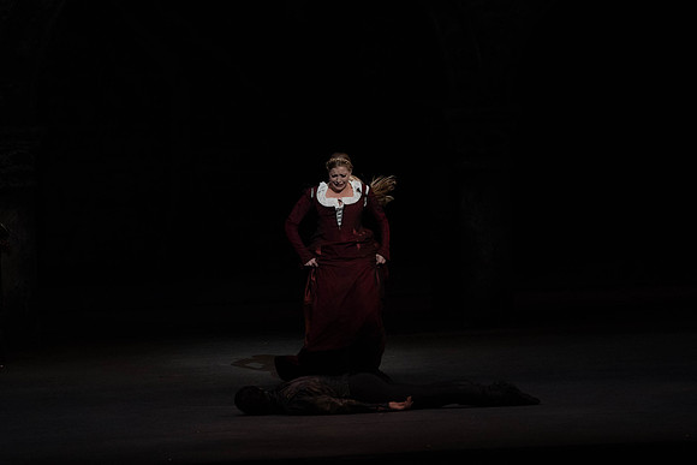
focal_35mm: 297
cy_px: 232
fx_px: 5751
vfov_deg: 4.6
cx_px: 348
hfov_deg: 6.9
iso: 5000
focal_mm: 297
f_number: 7.1
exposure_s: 1/320
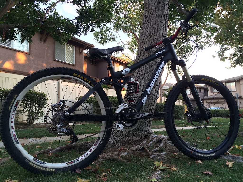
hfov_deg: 61.7
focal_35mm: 29
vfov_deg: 48.2
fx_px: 204
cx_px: 122
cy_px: 91
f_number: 2.2
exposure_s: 1/30
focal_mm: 4.15
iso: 32
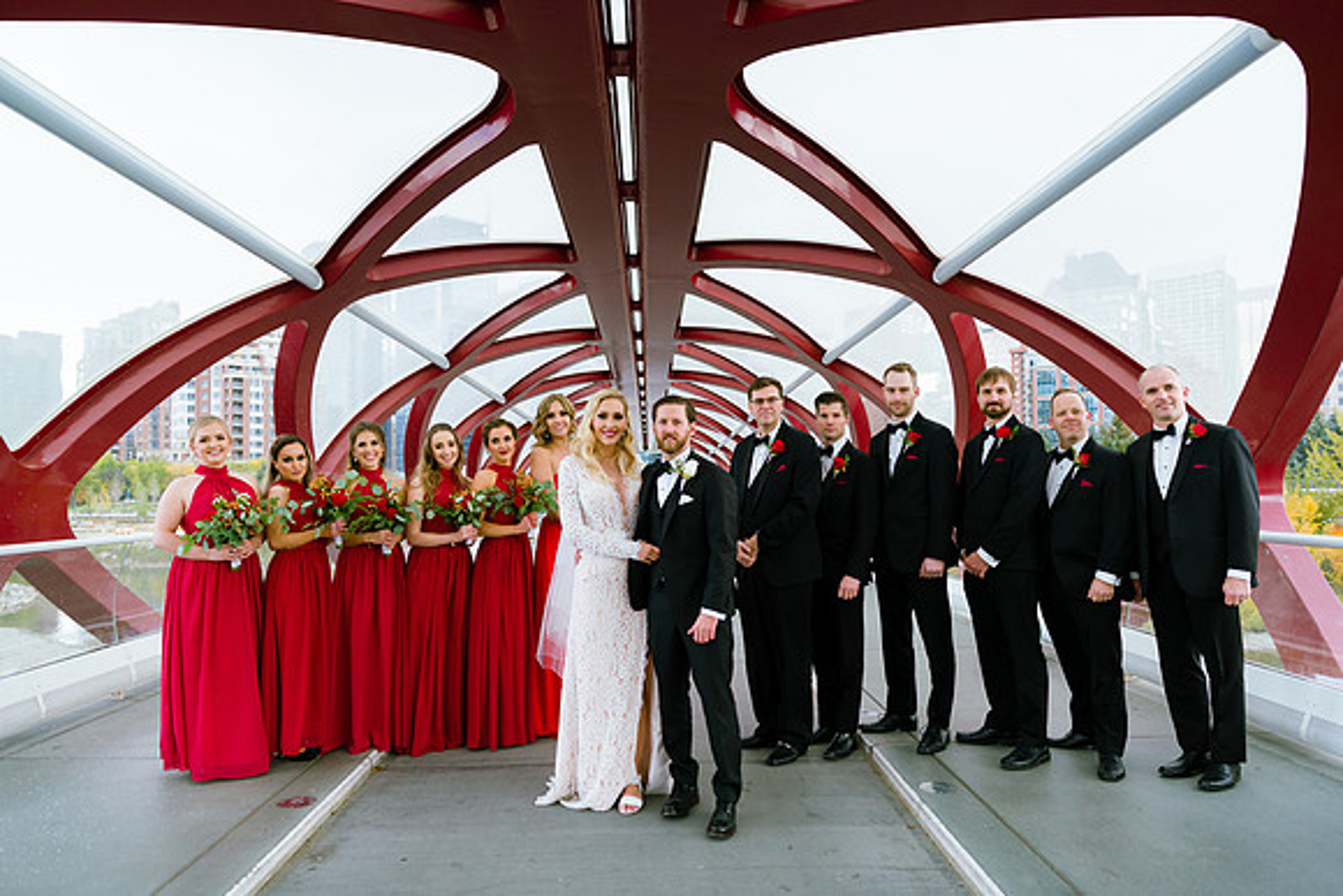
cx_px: 672
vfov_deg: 53.2
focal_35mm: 24
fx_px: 896
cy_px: 448
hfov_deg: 73.7
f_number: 4.5
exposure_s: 1/125
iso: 400
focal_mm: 24
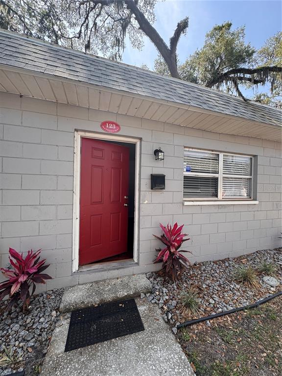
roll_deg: -0.3
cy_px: 188
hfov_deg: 85.7
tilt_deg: +0.4
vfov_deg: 102.1
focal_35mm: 14
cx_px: 141
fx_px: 152
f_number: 2.2
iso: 40
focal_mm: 2.22
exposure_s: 1/270
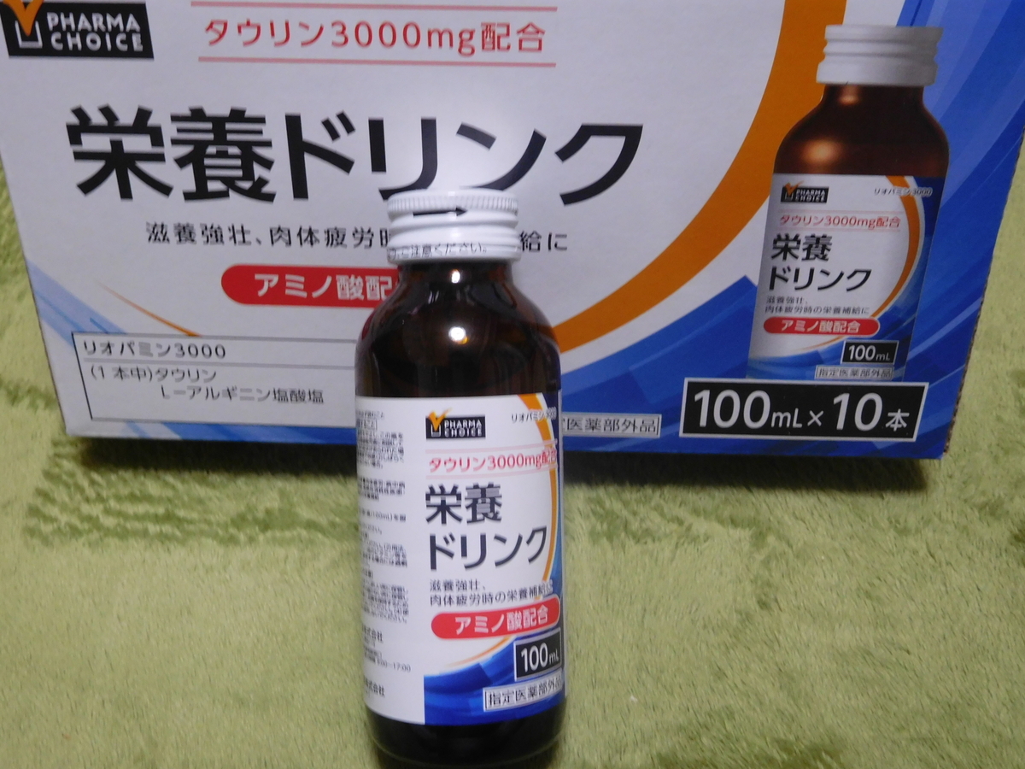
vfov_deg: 36.0
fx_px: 1184
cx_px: 512
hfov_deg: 46.8
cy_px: 384
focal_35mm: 40
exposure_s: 1/15
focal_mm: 7.1
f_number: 3.9
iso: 400
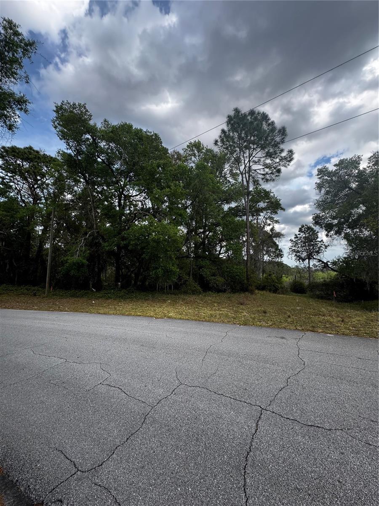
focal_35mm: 14
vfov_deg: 102.1
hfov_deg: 85.7
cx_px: 190
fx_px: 204
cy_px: 253
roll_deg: +1.2
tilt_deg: +6.6
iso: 40
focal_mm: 2.22
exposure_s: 1/318
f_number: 2.2
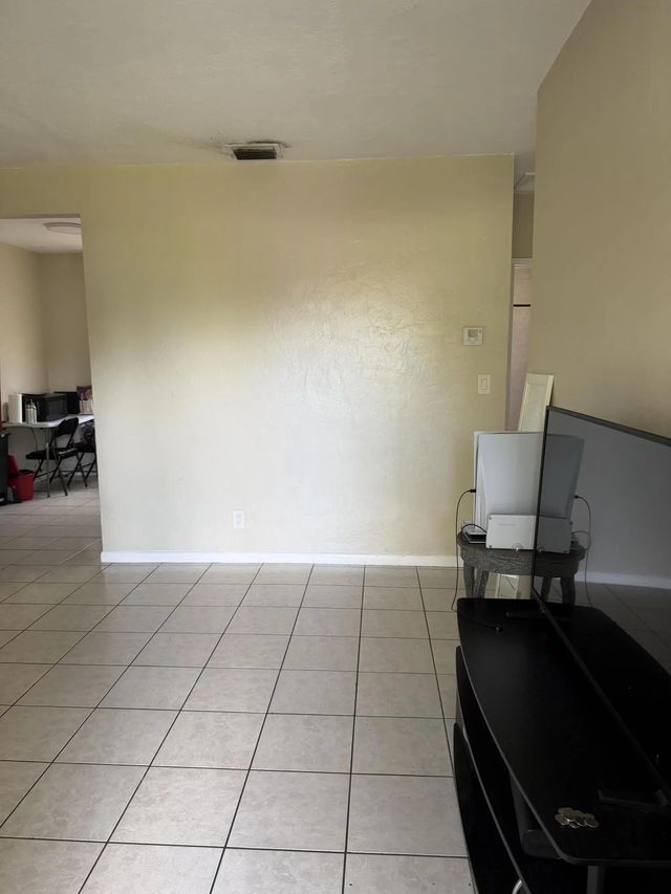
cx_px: 336
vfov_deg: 71.6
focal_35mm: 24
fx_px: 620
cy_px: 447
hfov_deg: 56.8
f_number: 1.78
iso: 200
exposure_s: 1/94
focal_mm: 6.76
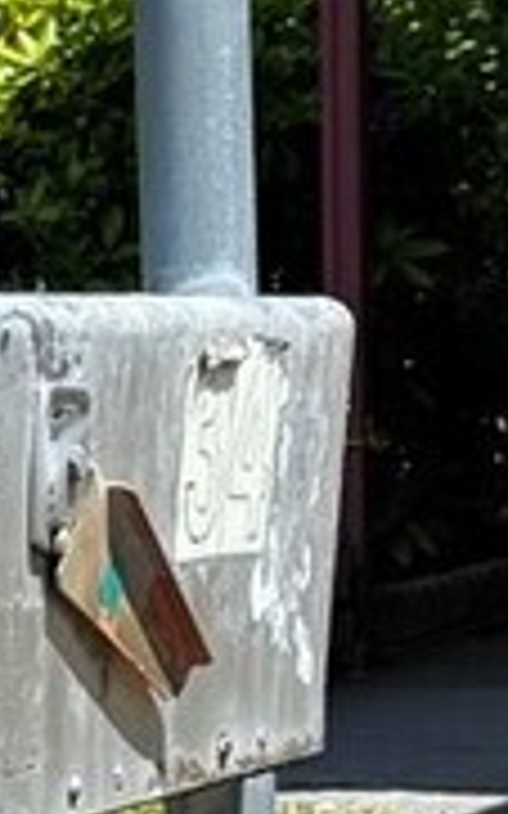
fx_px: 4478
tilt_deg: -4.6
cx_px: -908
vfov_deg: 10.3
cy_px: 693
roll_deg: +2.3
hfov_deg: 6.1
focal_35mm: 202
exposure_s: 1/2252
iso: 80
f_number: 1.78
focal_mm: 6.76
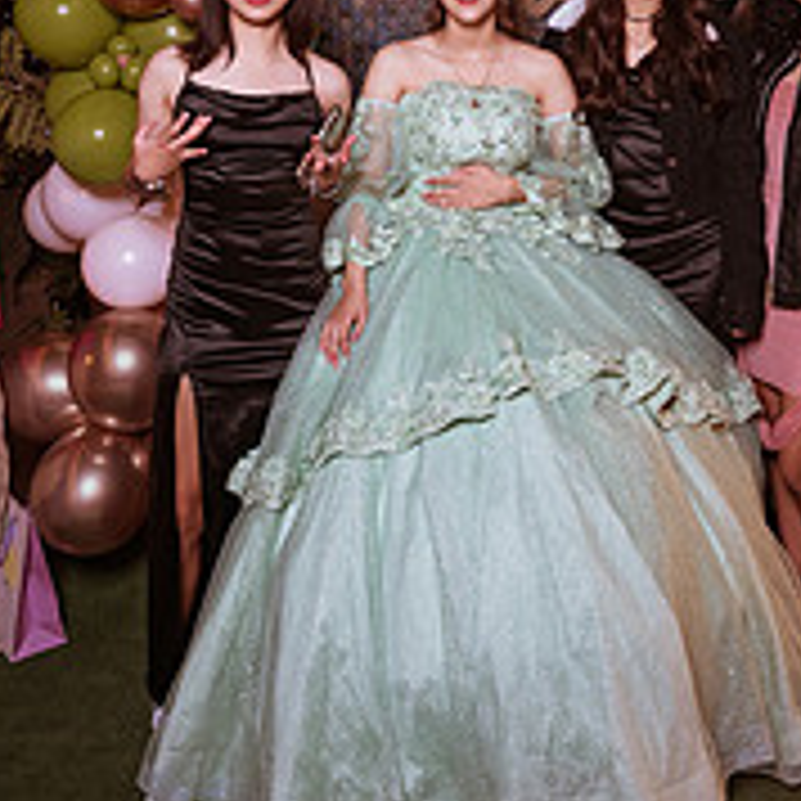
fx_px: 1126
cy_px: 99
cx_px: 504
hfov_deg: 38.9
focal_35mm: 43
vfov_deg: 37.0
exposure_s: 1/100
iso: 1600
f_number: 4.5
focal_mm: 20
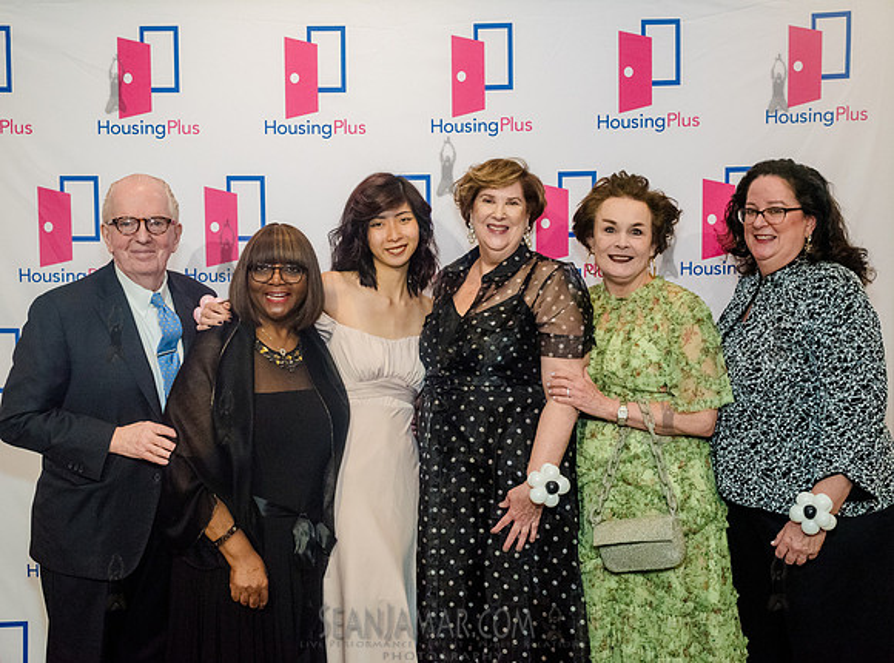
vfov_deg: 36.1
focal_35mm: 39
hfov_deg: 47.5
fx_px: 1016
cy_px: 316
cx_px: 437
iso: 5000
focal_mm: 35
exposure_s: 1/125
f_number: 5.6
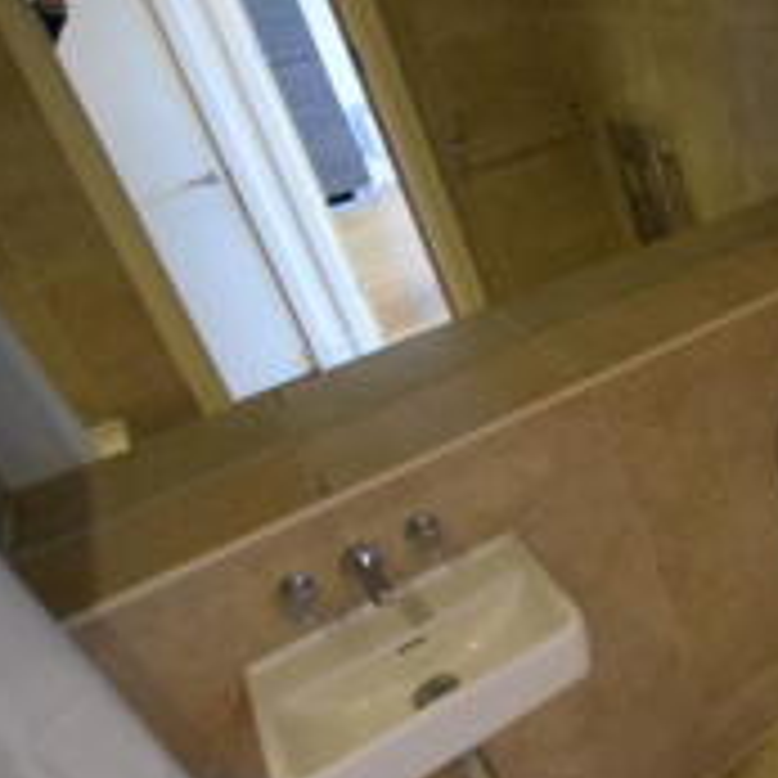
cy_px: 277
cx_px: 971
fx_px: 890
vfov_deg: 46.7
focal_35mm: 35
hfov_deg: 35.2
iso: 1800
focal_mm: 10
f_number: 3.5
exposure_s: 1/60
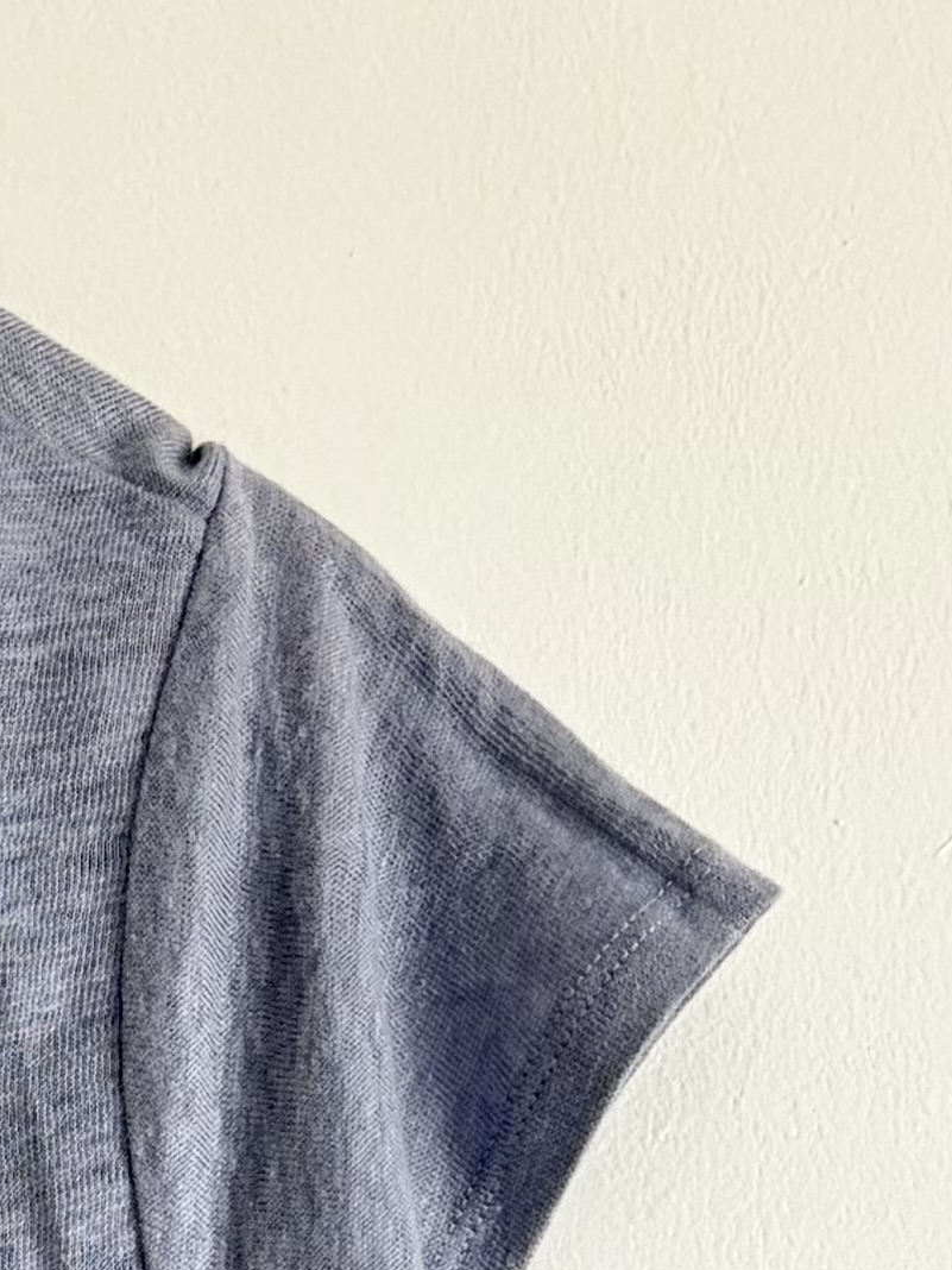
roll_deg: +0.1
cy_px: 2093
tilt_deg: +4.2
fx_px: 5097
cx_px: -1086
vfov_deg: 13.1
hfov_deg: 9.8
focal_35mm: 139
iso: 125
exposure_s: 1/88
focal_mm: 5.96
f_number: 1.6
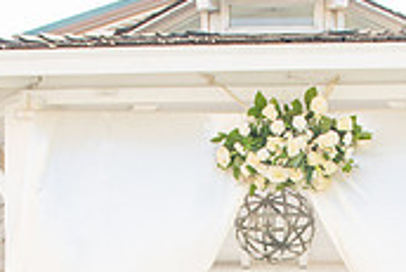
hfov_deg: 25.0
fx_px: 914
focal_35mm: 81
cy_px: 434
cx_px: 236
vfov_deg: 15.3
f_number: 5
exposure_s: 1/125
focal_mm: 24
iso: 100
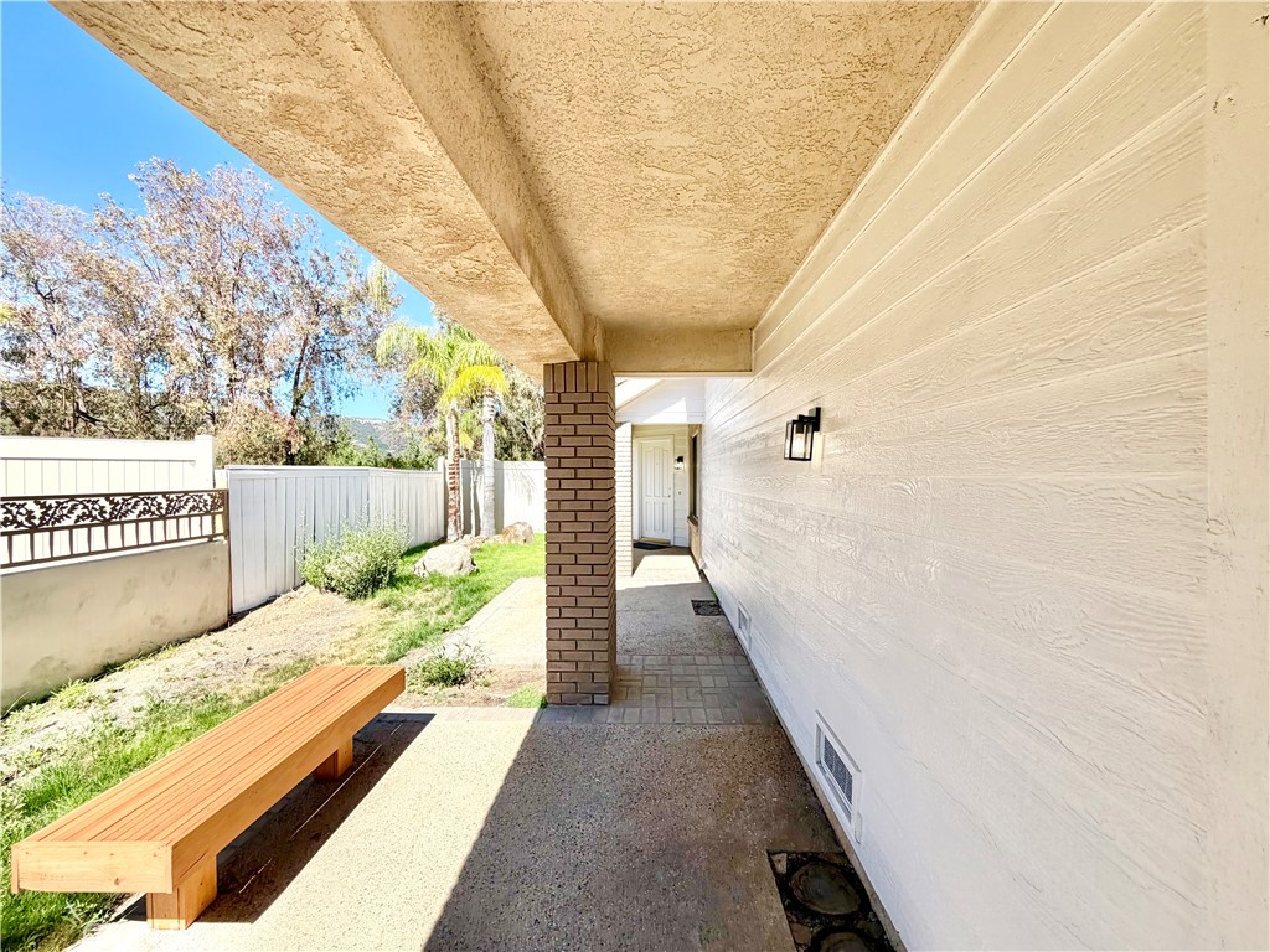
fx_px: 514
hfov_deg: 102.1
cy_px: 476
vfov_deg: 85.7
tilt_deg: -0.7
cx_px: 635
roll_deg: +0.3
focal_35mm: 14
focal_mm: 2.22
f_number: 2.2
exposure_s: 1/770
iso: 40
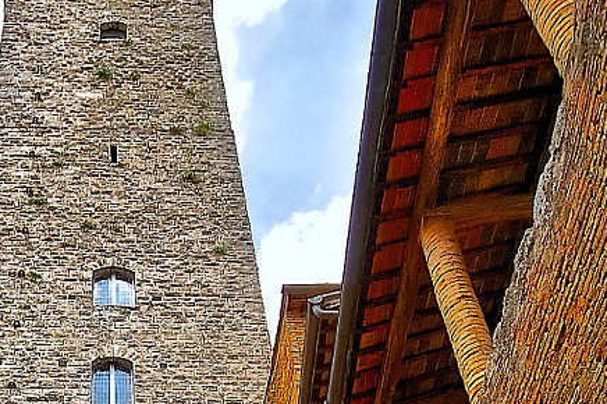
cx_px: 84
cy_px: 668
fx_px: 927
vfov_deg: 19.9
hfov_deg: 34.6
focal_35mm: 55
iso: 200
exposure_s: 1/1000
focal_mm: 10
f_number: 4
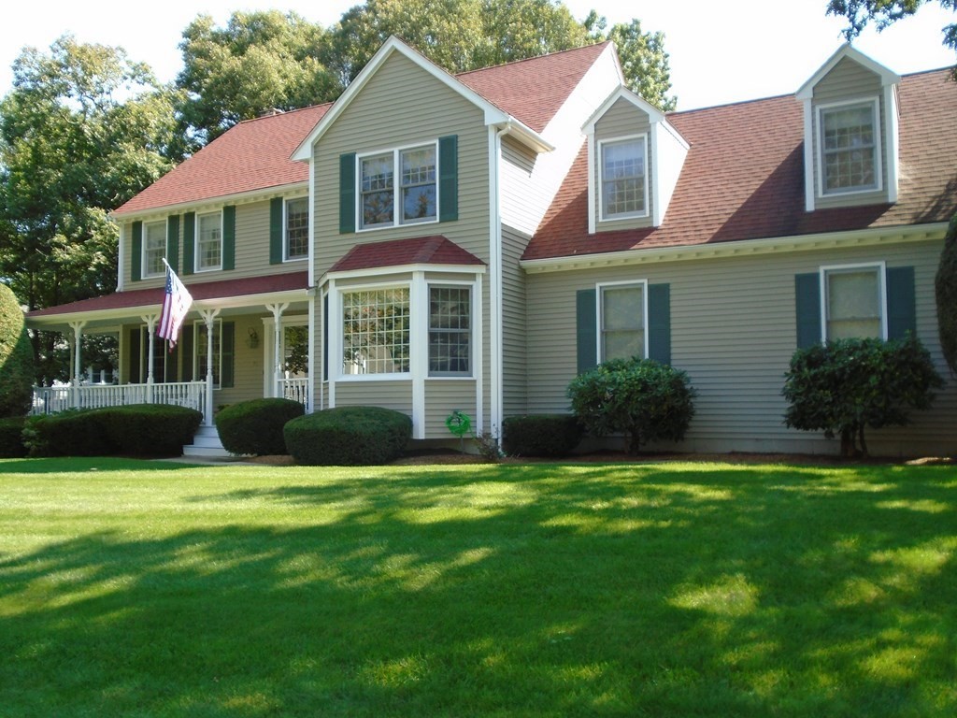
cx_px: 478
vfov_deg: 45.4
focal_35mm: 31
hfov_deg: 58.4
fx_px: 857
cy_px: 359
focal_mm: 5.5
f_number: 3.5
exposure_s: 1/160
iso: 100
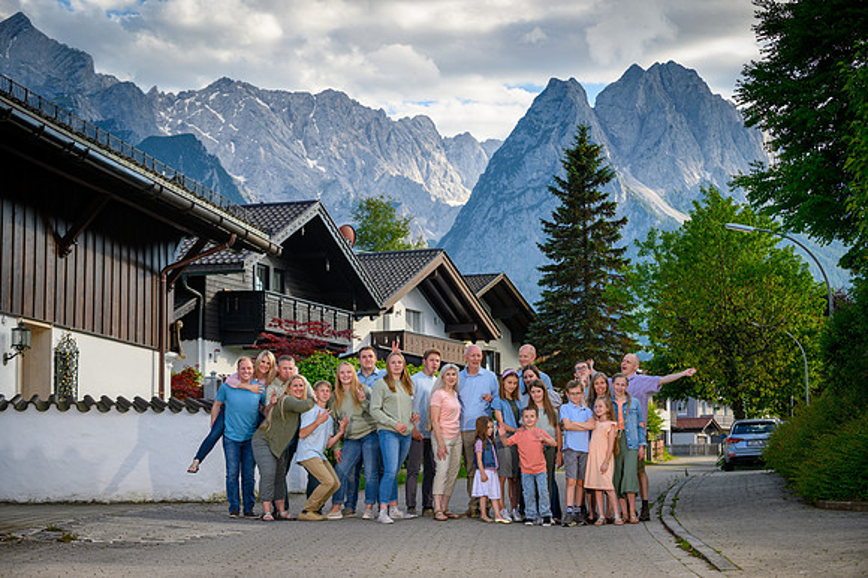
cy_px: 289
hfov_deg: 28.9
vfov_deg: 19.4
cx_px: 434
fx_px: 1687
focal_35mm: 70
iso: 400
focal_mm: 70
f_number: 5.6
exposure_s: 1/1000
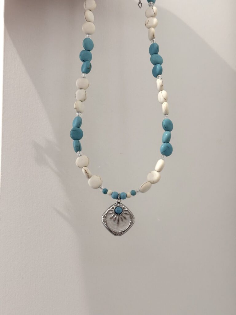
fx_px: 436
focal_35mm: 48
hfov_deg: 30.3
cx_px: 118
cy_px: 158
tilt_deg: +9.0
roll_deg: +0.0
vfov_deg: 39.7
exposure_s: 1/100
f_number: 1.78
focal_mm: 6.76
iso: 100
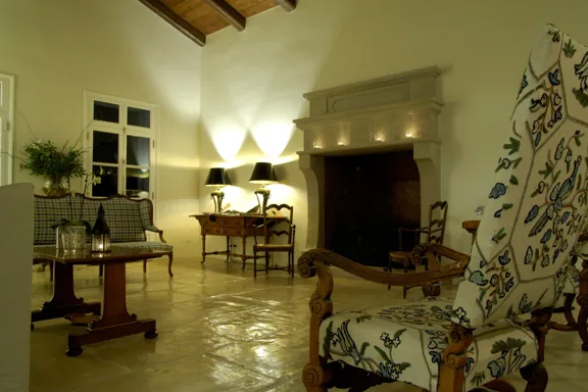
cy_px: 203
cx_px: 297
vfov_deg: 48.7
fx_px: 433
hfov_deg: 68.3
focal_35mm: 27
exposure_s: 1
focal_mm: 17
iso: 250
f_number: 5.6
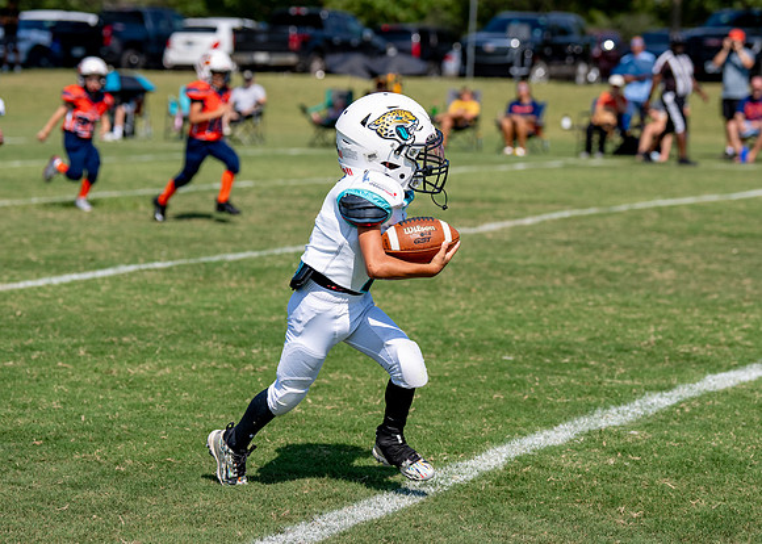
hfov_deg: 17.0
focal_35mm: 118
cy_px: 225
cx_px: 421
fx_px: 2544
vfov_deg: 12.2
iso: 200
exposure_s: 1/4000
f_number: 3.2
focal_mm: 91
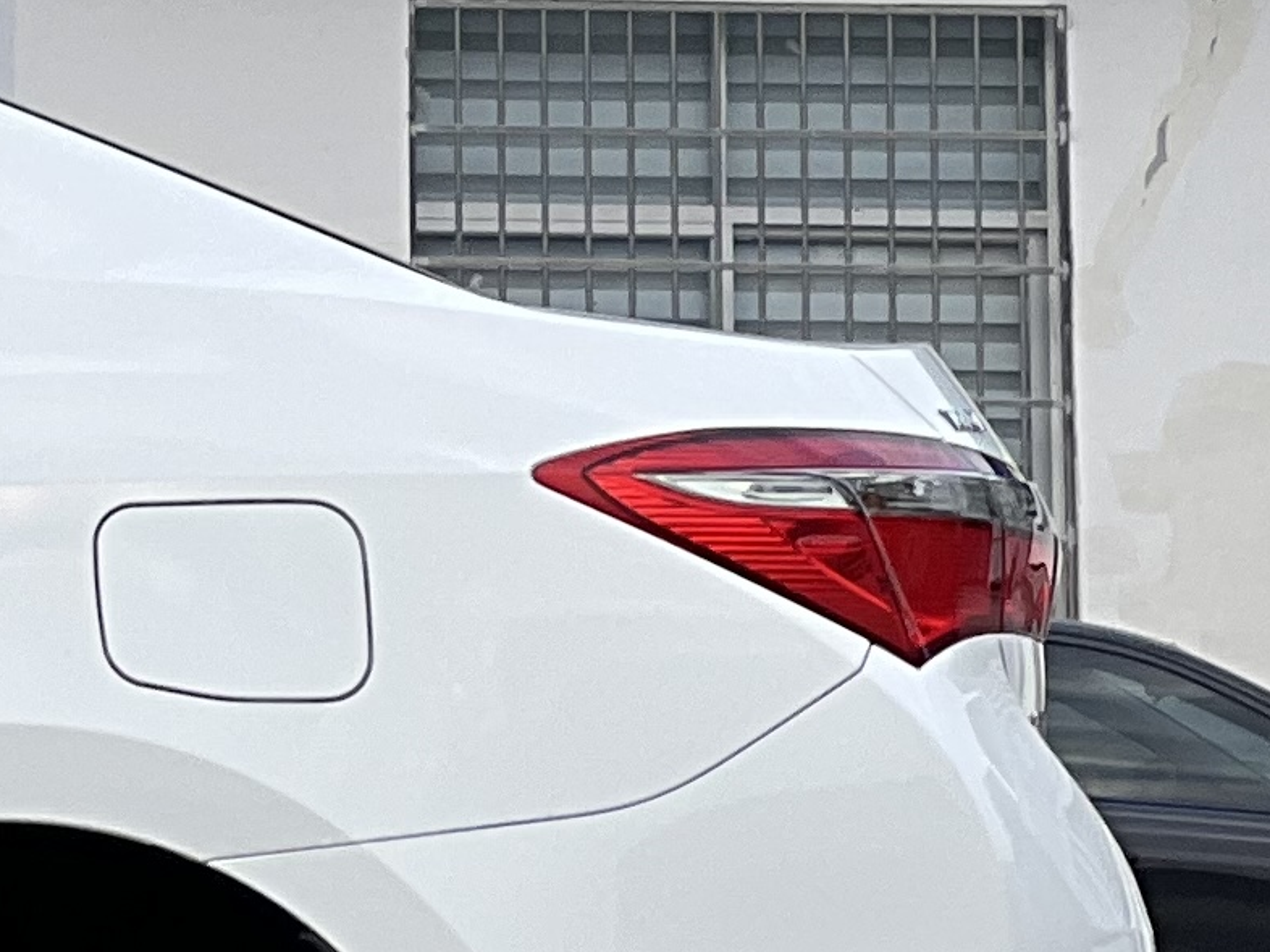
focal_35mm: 395
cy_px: -415
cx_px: -1740
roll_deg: -0.7
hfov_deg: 4.9
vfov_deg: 3.7
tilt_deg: +5.0
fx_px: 14487
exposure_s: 1/121
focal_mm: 9
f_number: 2.8
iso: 32
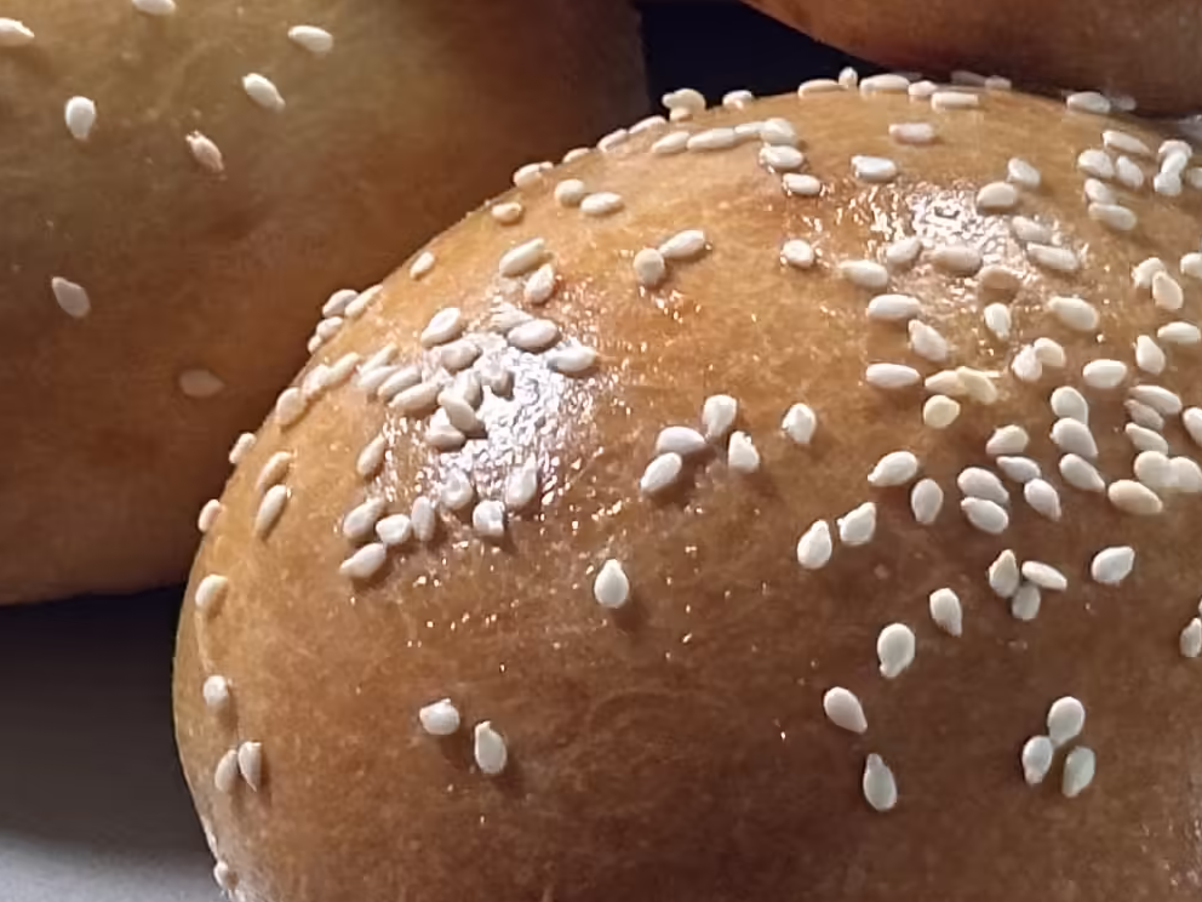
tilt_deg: -29.6
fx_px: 6771
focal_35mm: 195
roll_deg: +0.9
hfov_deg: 10.1
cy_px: 124
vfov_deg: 7.6
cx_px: 1139
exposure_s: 1/60
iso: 250
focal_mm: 6.86
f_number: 1.78
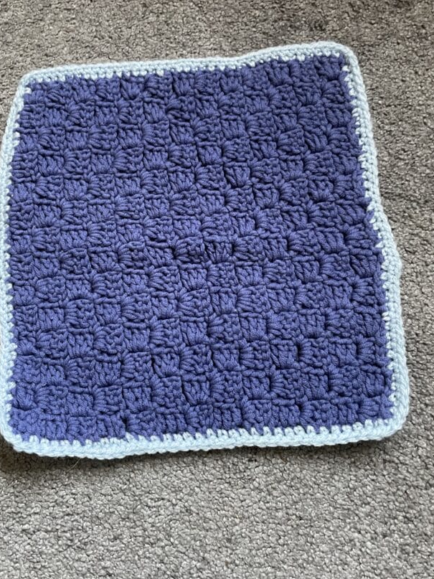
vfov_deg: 55.2
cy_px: 251
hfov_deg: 42.9
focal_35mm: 33
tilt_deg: -77.6
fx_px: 552
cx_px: 190
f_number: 1.6
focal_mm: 4.2
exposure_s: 1/60
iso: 250
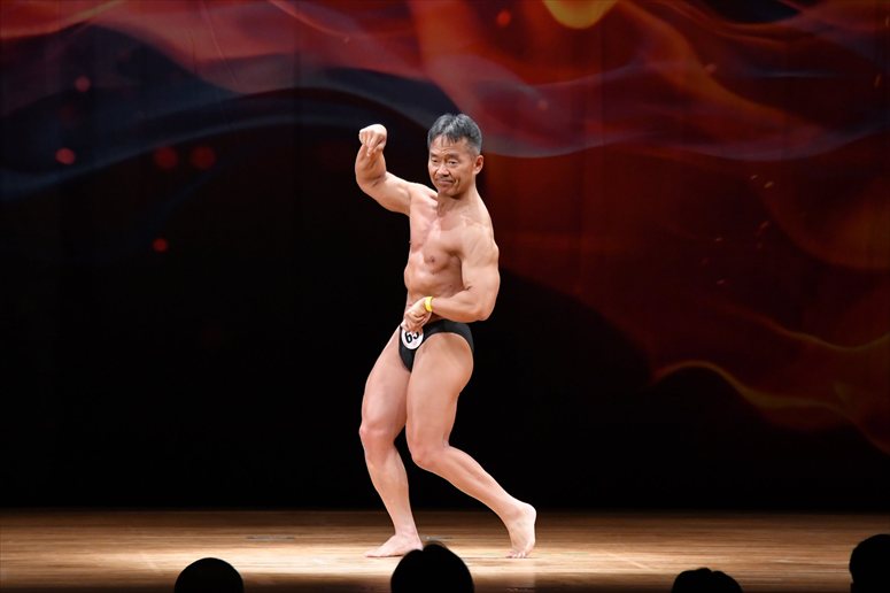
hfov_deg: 9.2
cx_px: 445
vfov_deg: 6.1
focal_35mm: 225
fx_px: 5560
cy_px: 296
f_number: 5.6
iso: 4000
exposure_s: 1/400
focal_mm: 150
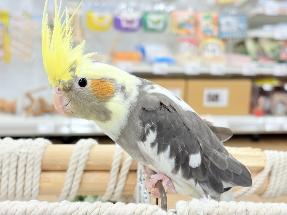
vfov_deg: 28.0
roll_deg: -0.8
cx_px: 144
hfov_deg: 36.8
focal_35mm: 52
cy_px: 108
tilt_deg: -10.4
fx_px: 431
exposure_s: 1/50
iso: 50
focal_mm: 5.96
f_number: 1.6
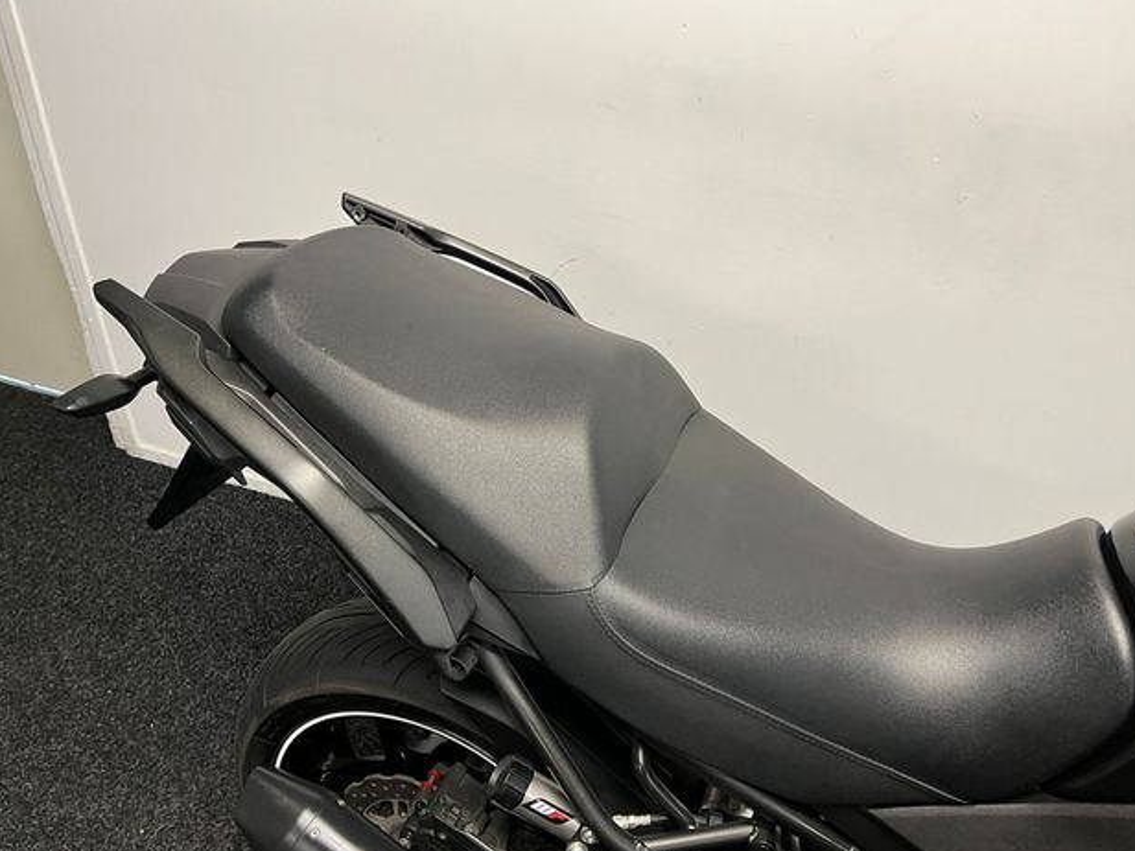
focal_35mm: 27
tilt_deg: -33.5
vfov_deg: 51.3
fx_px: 885
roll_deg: +0.3
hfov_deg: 65.3
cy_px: 437
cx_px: 571
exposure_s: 1/50
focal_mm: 5.1
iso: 100
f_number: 1.6
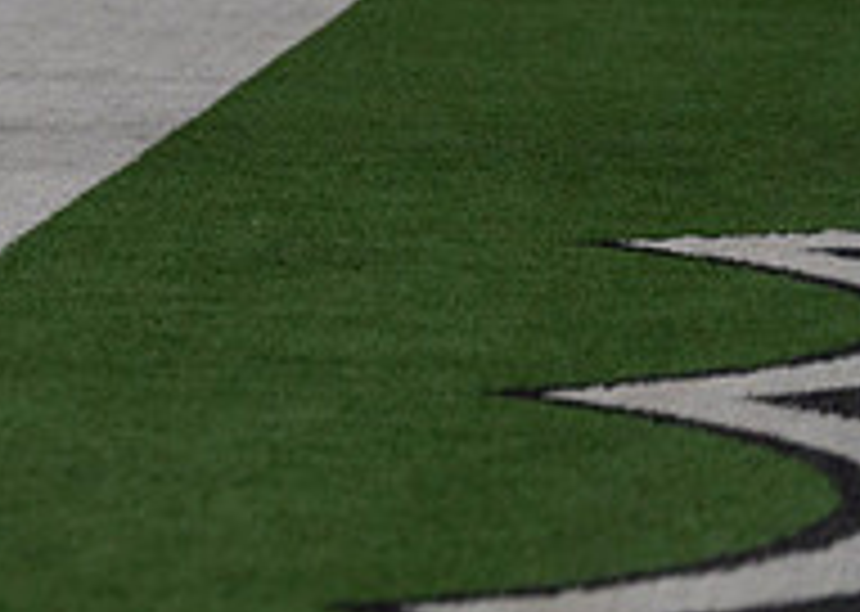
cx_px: -387
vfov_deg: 3.6
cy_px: -297
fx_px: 9784
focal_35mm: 401
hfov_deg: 5.0
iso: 1600
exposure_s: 1/1250
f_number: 2.8
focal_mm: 126
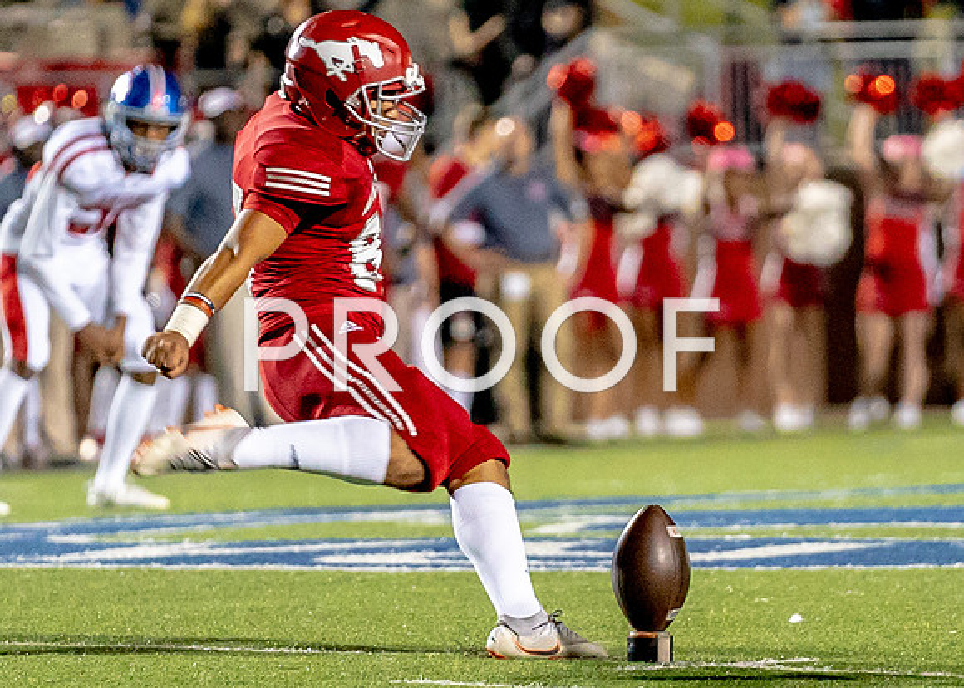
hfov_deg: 3.6
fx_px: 15335
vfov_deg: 2.6
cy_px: 361
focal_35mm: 560
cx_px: 669
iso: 6400
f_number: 2.8
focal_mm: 200
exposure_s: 1/1000
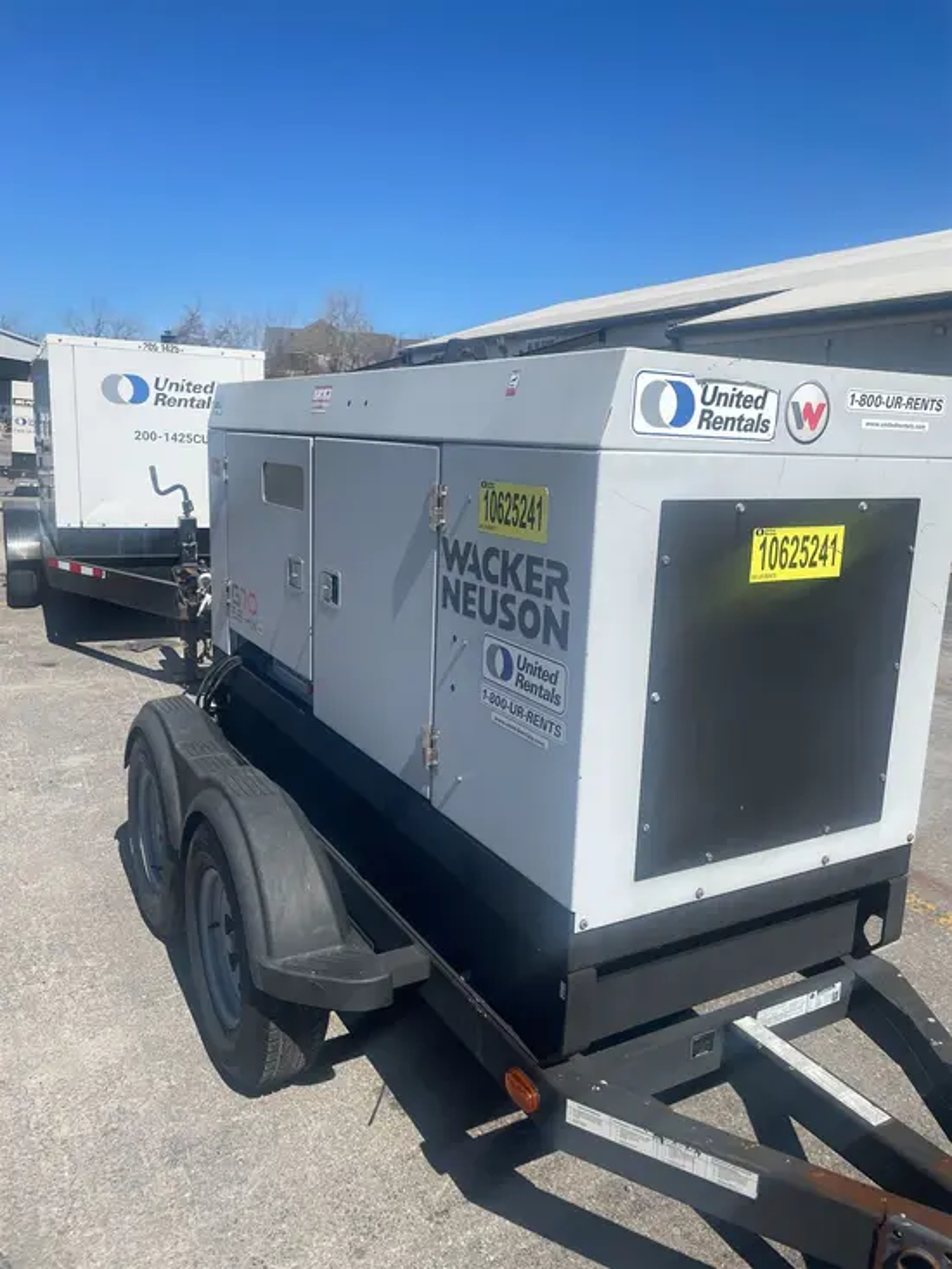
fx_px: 953
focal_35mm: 26
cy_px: 634
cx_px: 476
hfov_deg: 53.1
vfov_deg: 67.3
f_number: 1.6
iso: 50
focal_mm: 4.2
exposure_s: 1/6494
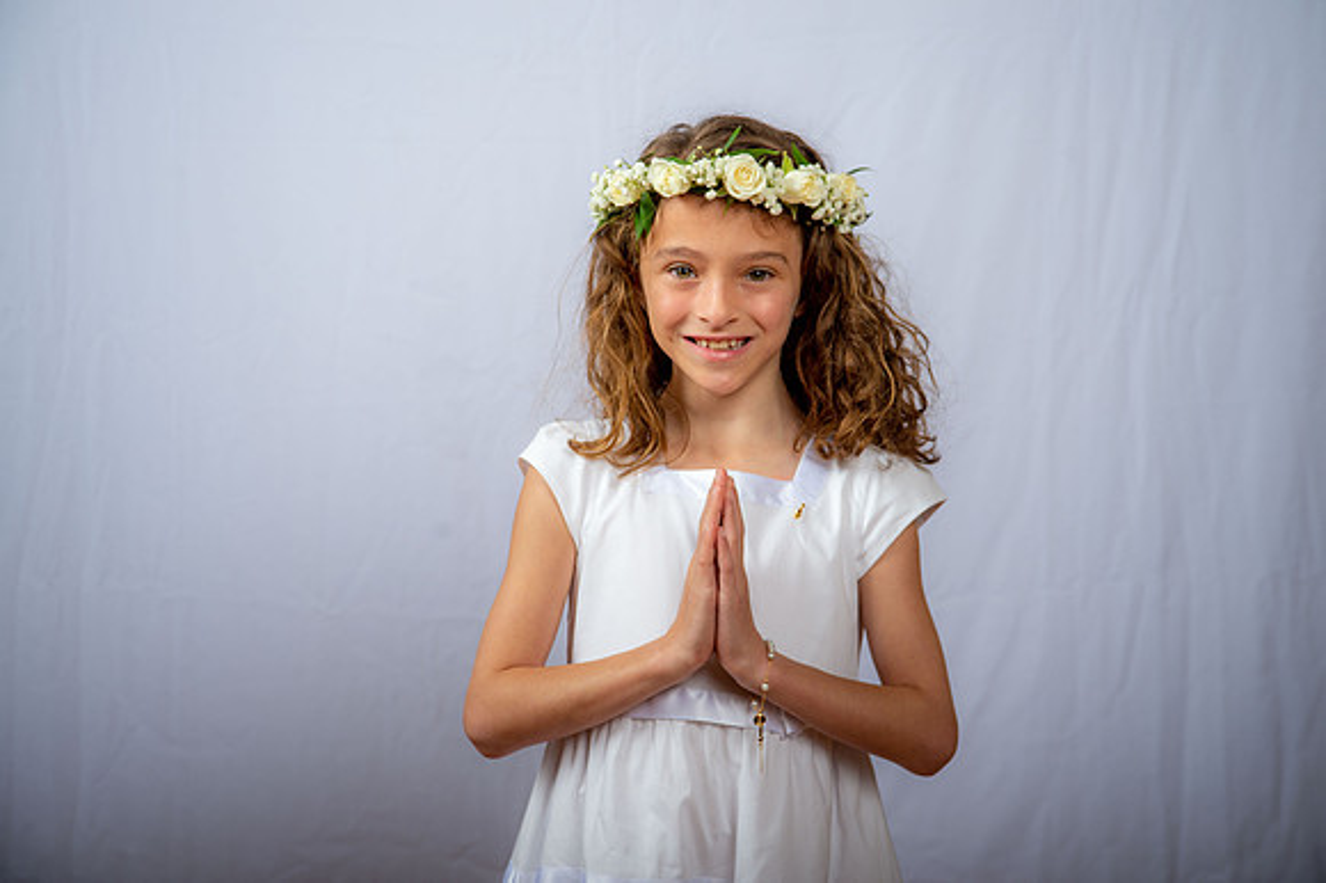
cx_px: 663
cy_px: 442
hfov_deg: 28.9
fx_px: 2577
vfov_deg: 19.4
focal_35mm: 70
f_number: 6.3
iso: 250
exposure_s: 1/200
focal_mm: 70
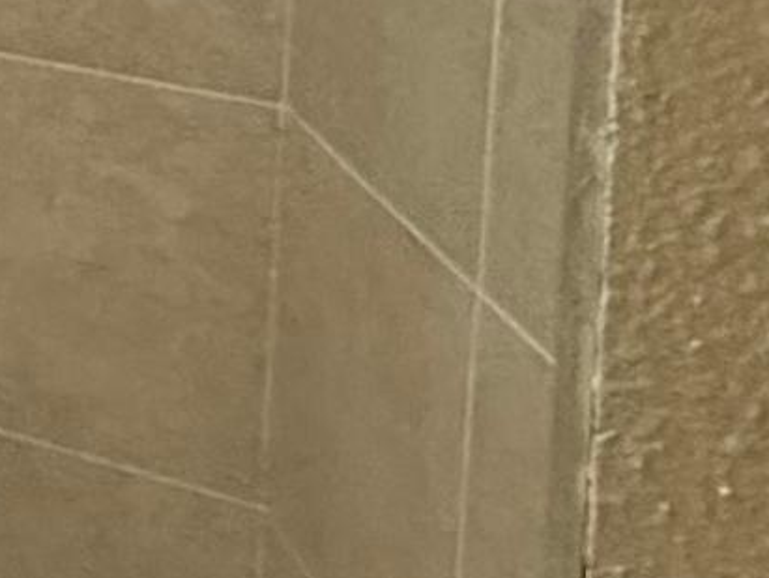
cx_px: -892
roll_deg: +2.4
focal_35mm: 98
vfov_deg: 14.2
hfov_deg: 15.1
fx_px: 2179
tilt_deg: -10.4
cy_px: -277
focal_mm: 2.22
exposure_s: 1/60
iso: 640
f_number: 2.2
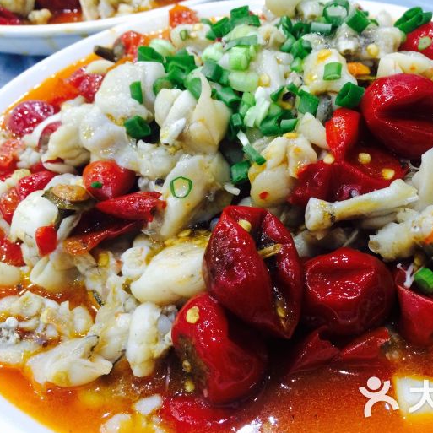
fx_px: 495
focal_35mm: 35
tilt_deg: -46.7
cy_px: 219
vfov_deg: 47.2
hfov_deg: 46.7
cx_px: 275
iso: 200
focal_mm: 4.15
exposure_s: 1/30
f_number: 2.2
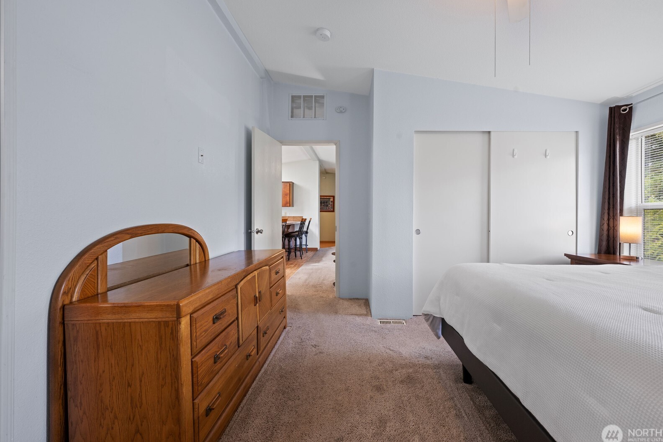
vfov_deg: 77.3
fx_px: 276
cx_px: 348
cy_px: 215
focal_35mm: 15
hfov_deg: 100.3
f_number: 9
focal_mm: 14
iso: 400
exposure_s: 1/6
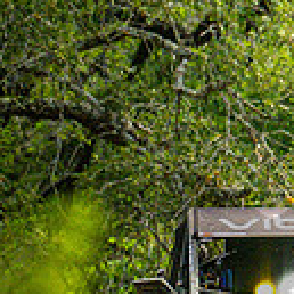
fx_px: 9715
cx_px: 381
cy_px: 398
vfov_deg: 1.7
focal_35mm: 1011
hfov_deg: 1.7
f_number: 4.8
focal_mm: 176.7
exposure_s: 1/3200
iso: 3200
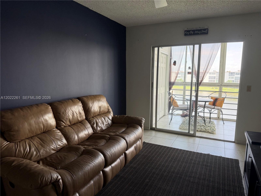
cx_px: 130
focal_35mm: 24
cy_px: 98
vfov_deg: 56.8
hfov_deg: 71.6
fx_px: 181
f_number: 1.78
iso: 125
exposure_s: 1/148
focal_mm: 6.76
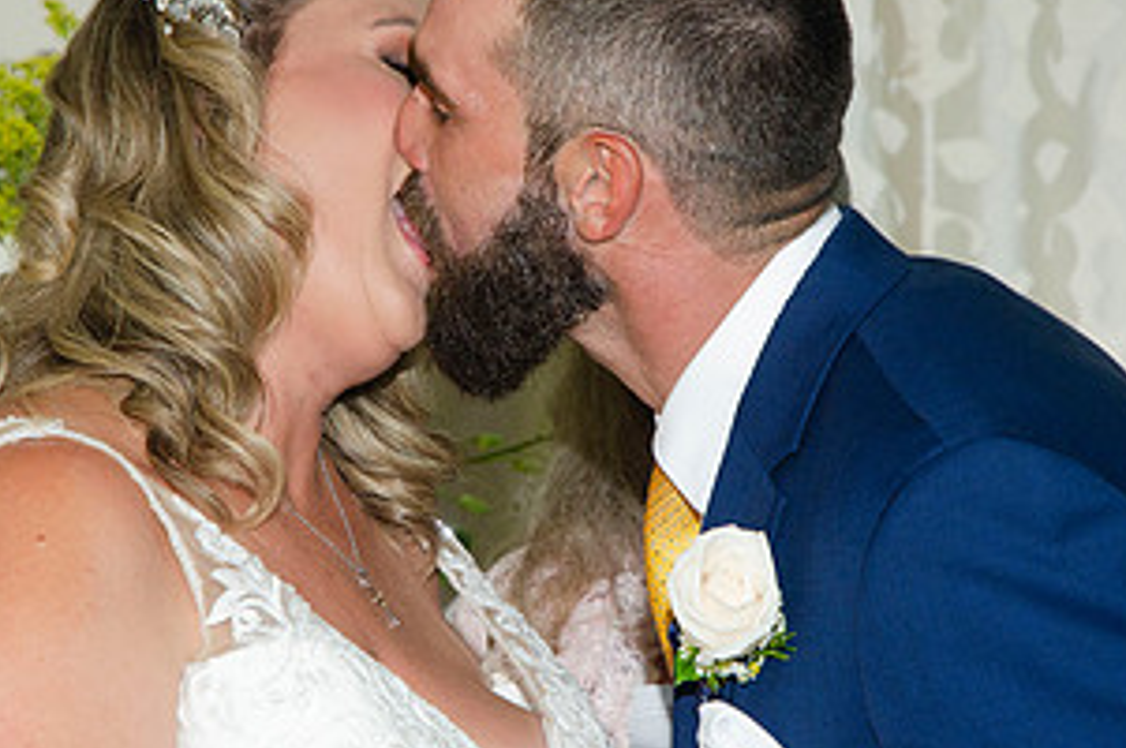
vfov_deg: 6.8
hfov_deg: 10.2
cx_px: 531
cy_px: 363
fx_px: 6311
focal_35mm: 202
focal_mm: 70
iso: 400
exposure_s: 1/125
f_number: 5.6
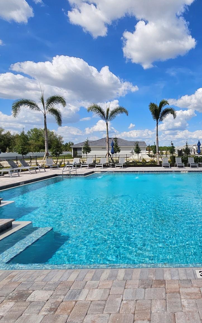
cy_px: 160
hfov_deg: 57.7
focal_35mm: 19
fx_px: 167
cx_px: 161
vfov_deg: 88.0
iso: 50
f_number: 2.2
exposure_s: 1/4010
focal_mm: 2.2
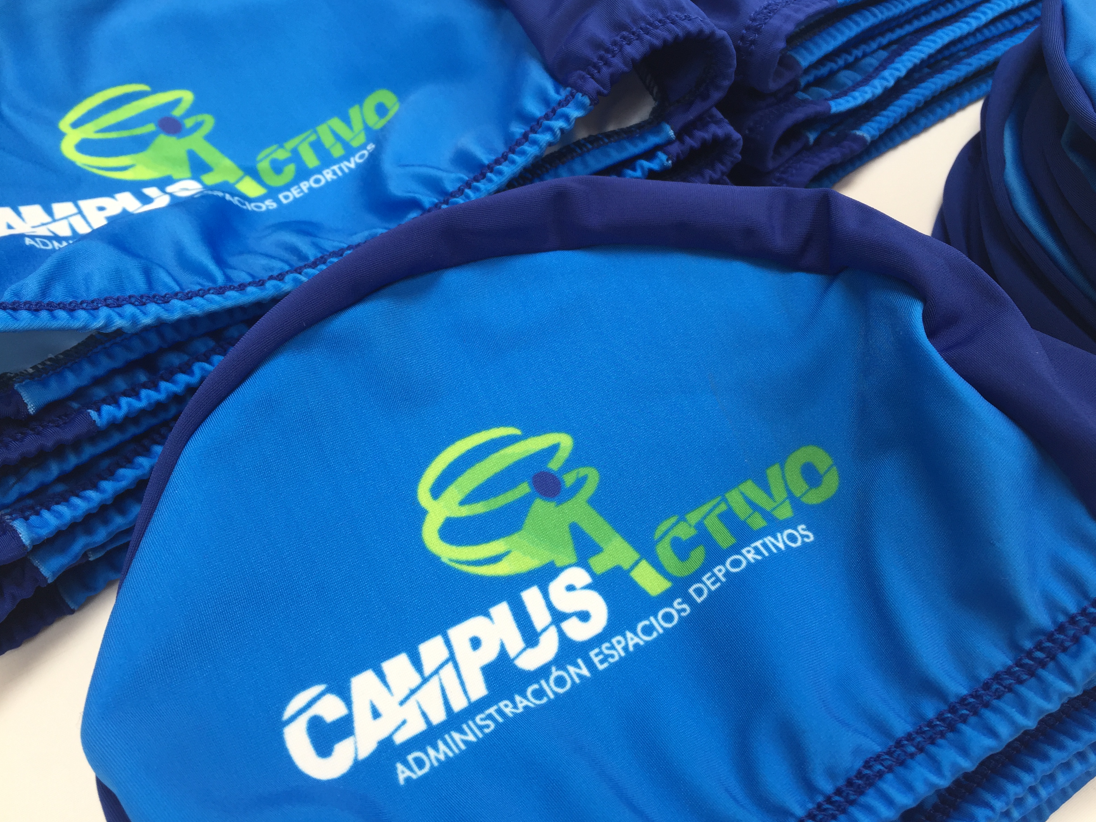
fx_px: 950
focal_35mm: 30
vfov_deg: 46.8
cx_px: 564
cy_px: 422
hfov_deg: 60.0
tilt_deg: -59.4
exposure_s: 1/120
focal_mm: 4.15
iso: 32
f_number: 2.2
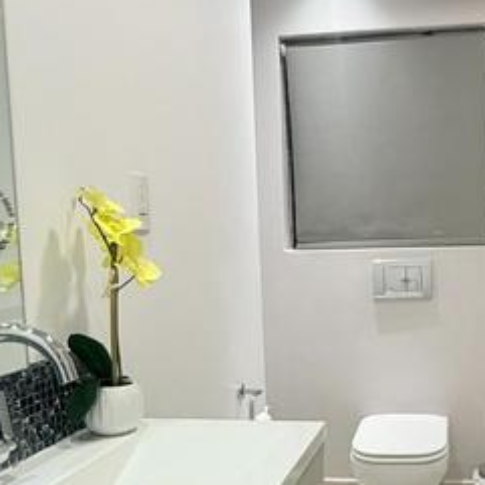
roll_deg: +1.4
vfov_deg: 40.8
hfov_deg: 39.3
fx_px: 650
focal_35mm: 41
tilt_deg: -4.0
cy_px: 282
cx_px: 388
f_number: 2.2
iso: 250
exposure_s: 1/100
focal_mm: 2.22
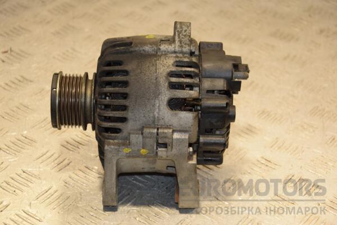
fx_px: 927
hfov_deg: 20.6
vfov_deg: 13.8
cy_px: 112
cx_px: 168
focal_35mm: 99
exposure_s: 1/160
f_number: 5.3
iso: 800
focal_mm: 66
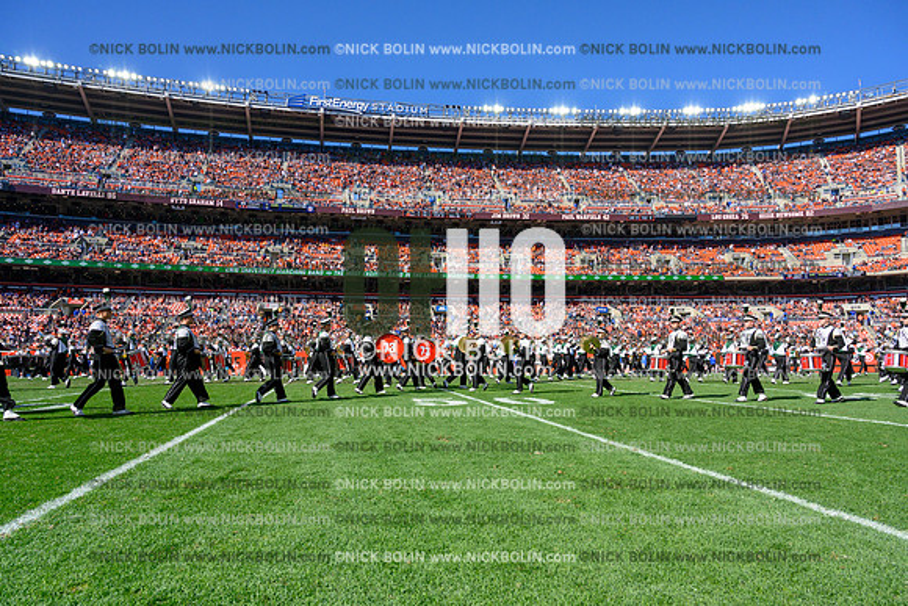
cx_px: 454
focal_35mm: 24
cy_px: 303
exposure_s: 1/3200
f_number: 8
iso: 1000
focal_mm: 24
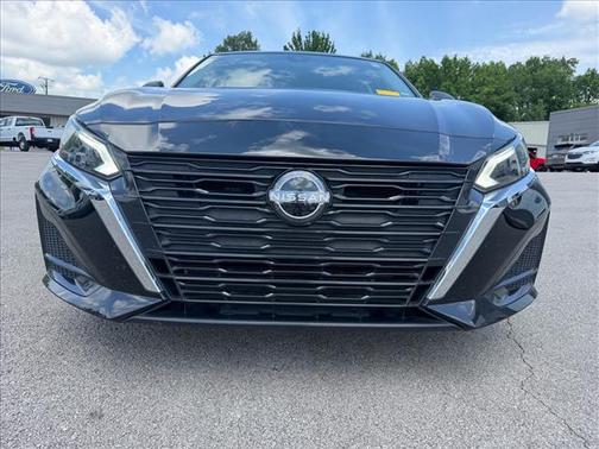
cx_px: 300
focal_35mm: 24
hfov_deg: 71.6
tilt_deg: -6.9
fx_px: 415
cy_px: 224
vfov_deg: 56.8
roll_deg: -2.3
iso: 100
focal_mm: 6.76
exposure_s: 1/1493
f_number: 1.78
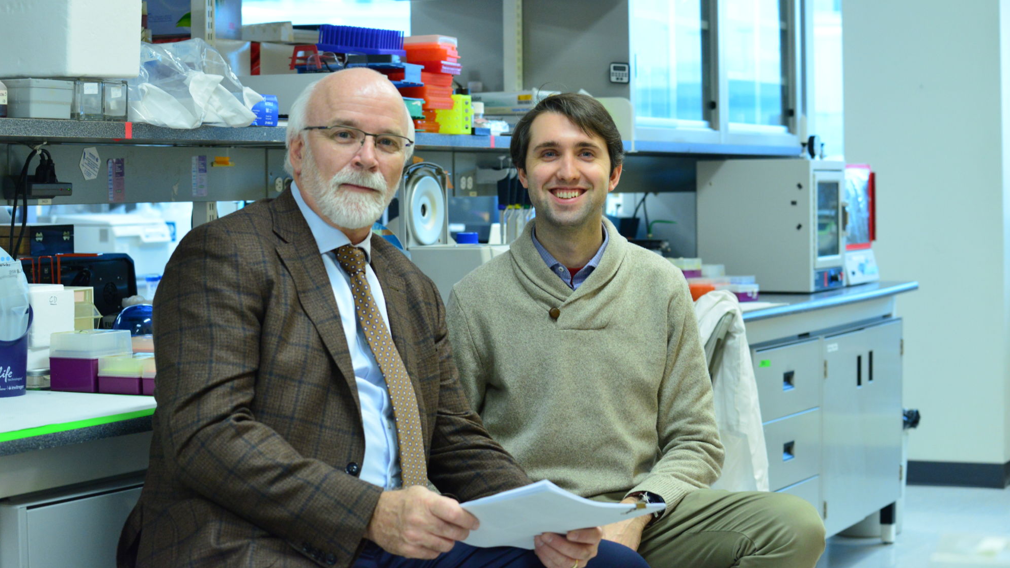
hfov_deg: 28.6
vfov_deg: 16.3
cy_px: 234
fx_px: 1982
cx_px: 508
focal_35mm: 74
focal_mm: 70
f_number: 5.6
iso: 3200
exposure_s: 1/100
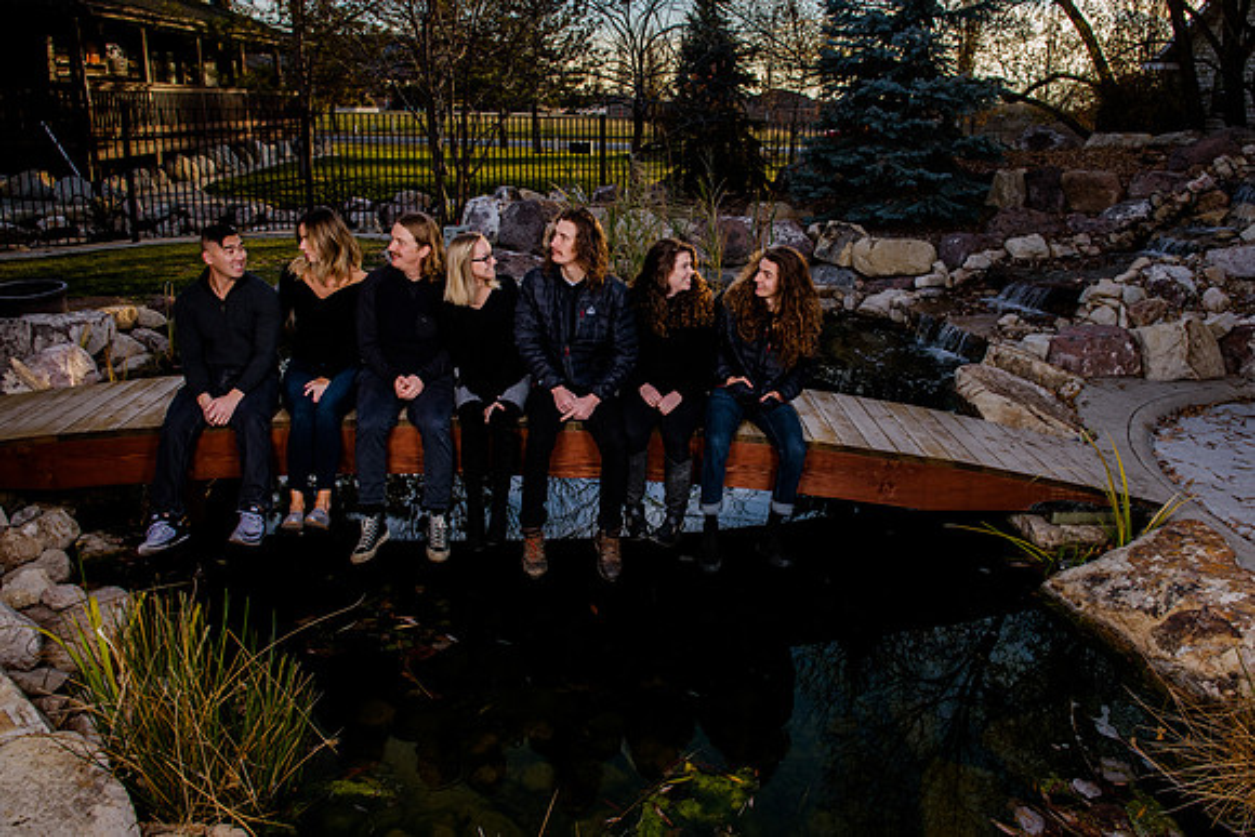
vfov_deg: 46.1
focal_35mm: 28
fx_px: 984
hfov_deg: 65.0
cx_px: 638
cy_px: 390
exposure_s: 1/160
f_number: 8
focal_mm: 26
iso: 200
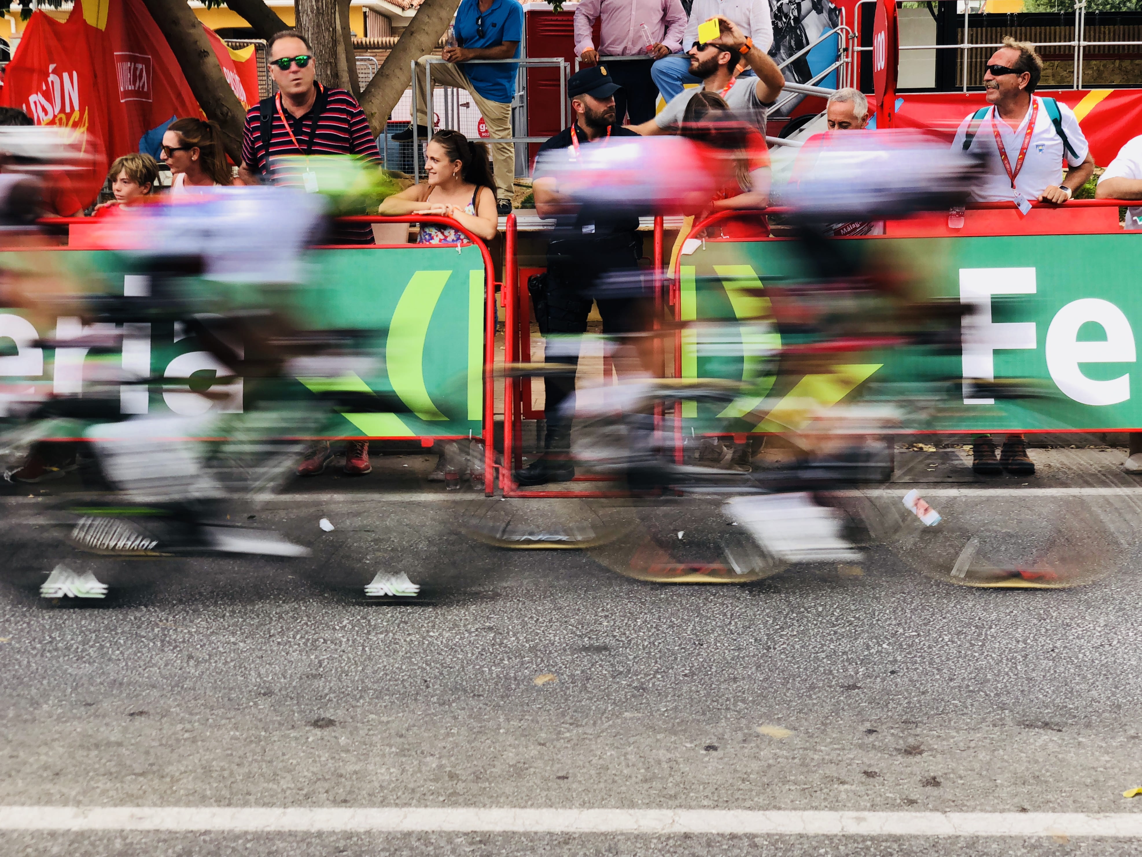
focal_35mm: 52
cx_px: 571
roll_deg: +3.3
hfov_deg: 36.8
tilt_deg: -8.2
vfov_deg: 28.0
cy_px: 428
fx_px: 1716
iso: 16
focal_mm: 6
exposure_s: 1/67
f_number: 2.4
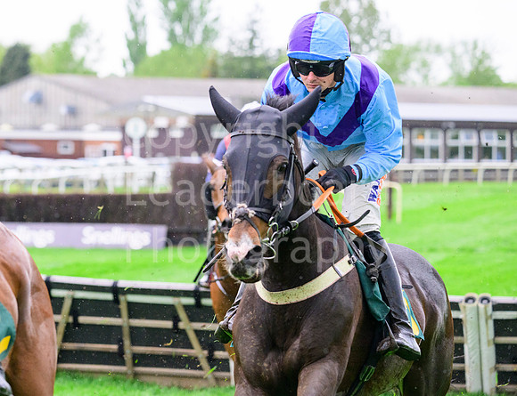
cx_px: 187
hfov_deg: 9.8
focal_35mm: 201
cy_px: 209
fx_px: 3027
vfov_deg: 7.5
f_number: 5.6
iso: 2000
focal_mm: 165
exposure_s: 1/1600
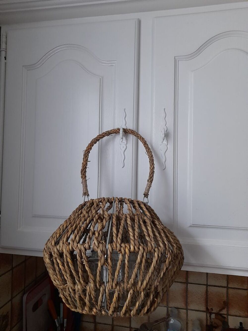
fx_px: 239
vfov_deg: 69.4
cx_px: 124
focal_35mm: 25
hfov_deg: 54.9
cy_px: 166
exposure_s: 1/50
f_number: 2
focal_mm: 4.6
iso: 320
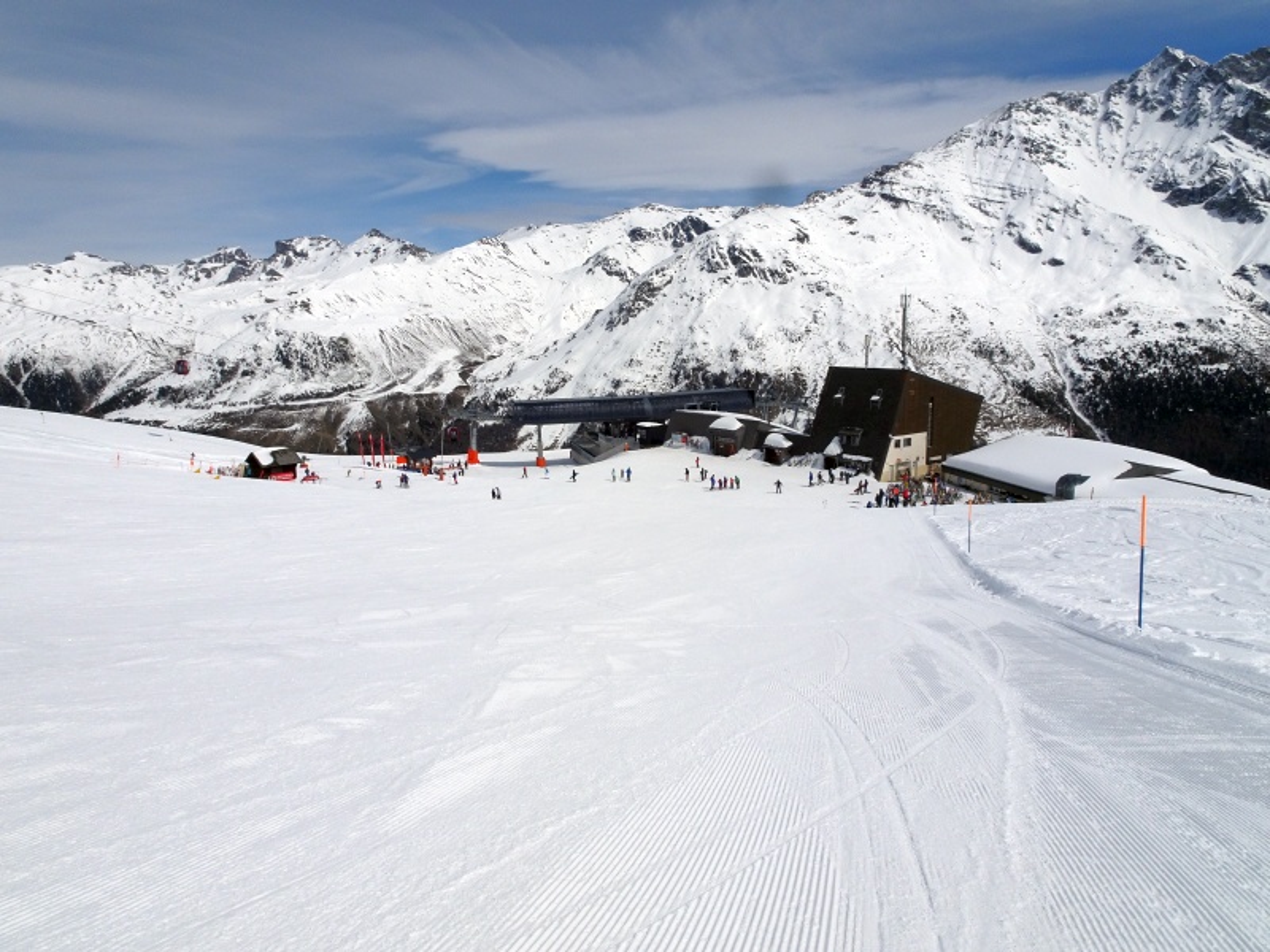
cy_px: 476
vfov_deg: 56.8
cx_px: 635
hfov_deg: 71.6
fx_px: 881
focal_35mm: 24
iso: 80
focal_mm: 4.1
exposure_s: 1/2000
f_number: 5.6
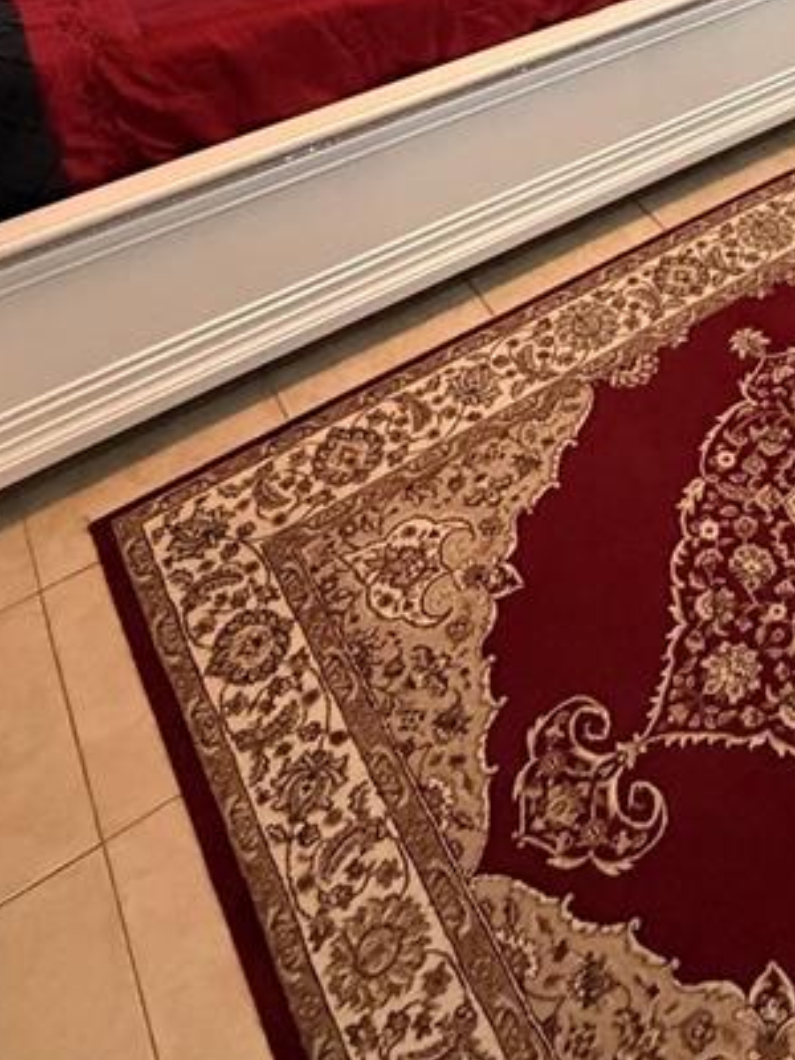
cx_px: 708
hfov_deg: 32.7
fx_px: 1286
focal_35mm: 42
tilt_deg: -18.3
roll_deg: -1.8
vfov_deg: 34.7
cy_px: -244
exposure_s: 1/60
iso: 800
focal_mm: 2.22
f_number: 2.2
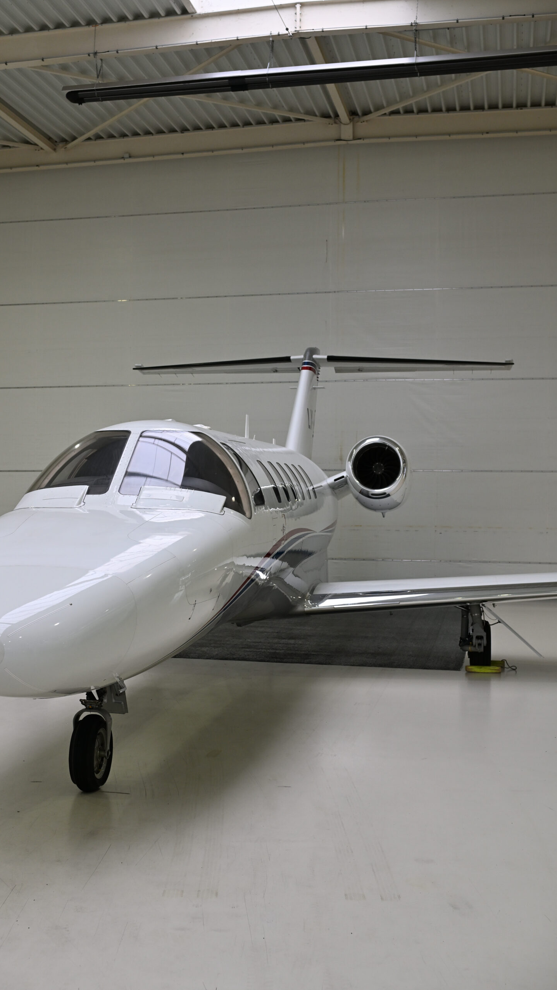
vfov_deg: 48.4
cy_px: 496
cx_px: 228
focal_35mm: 42
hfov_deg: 28.3
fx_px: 1103
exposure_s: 1/320
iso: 800
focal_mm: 40
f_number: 5
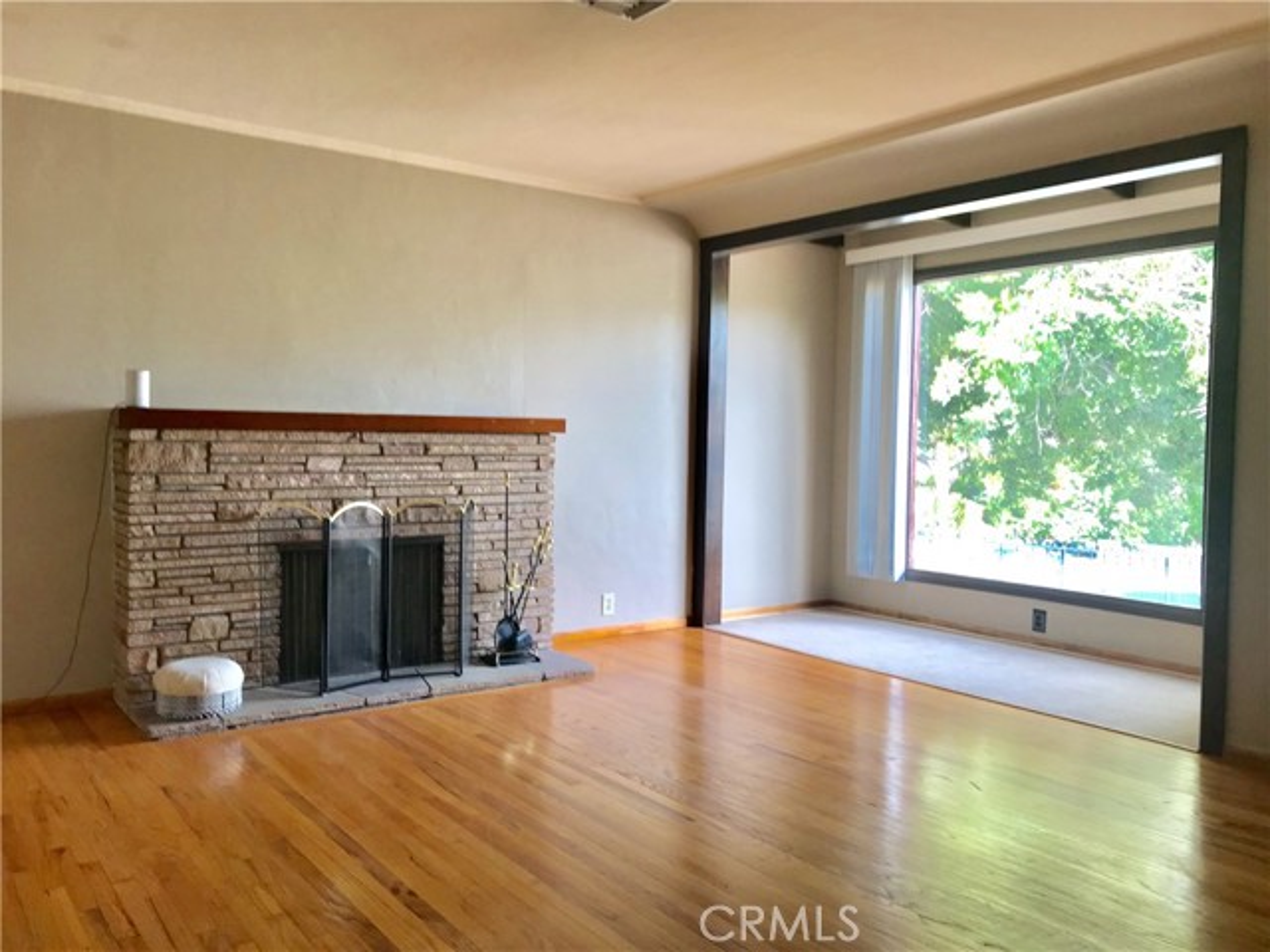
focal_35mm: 28
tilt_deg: -1.7
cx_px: 635
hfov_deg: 63.4
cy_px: 476
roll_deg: -2.2
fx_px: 1027
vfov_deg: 49.7
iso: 25
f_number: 1.8
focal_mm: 3.99
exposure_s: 1/60
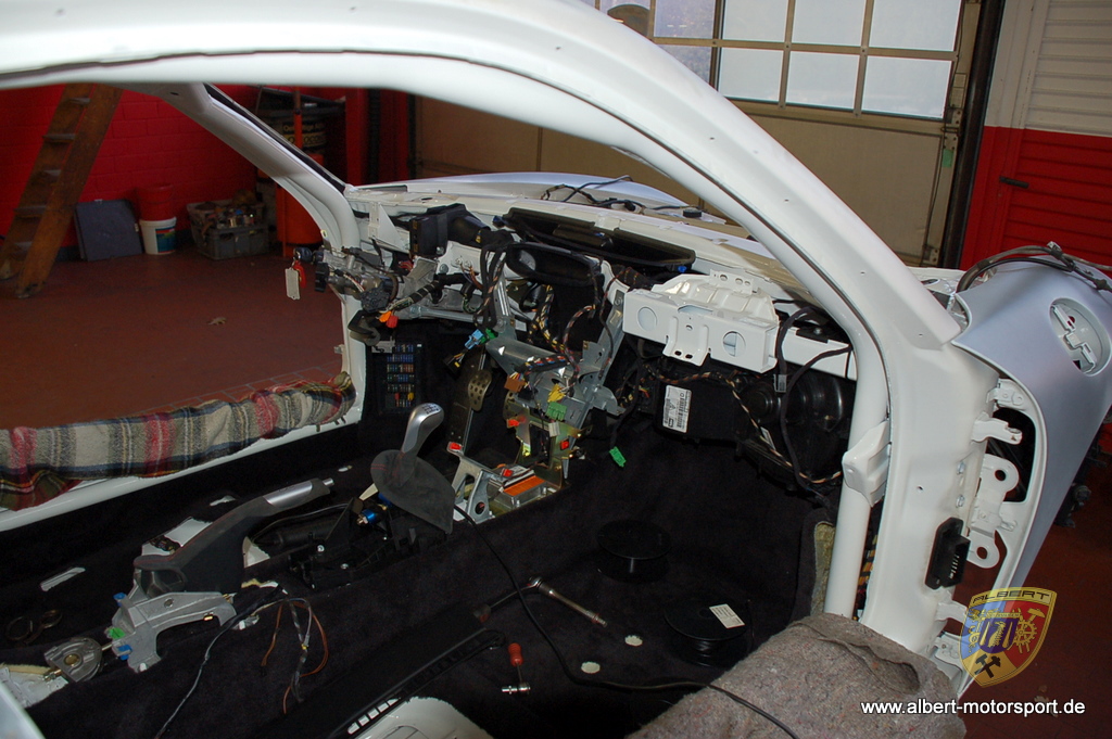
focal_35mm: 30
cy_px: 370
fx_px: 926
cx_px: 556
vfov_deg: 43.5
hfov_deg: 62.0
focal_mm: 20
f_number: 3.5
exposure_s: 1/60
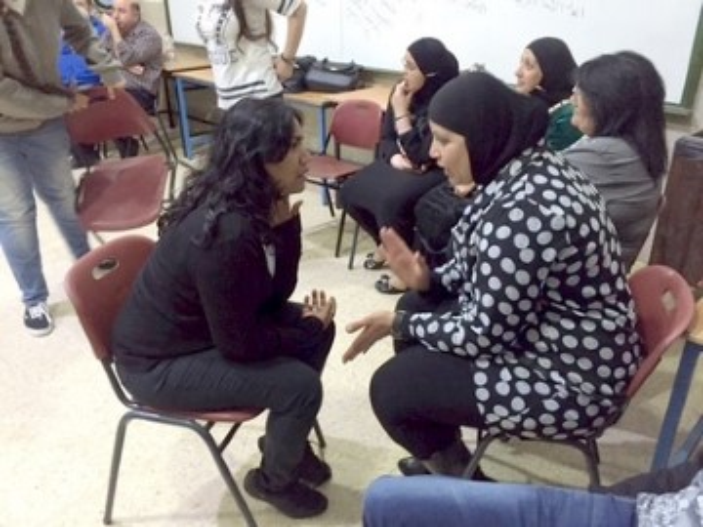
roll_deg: +0.8
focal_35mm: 29
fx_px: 589
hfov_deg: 61.7
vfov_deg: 48.2
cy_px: 264
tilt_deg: -24.9
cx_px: 352
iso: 250
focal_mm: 4.15
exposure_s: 1/17
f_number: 2.2
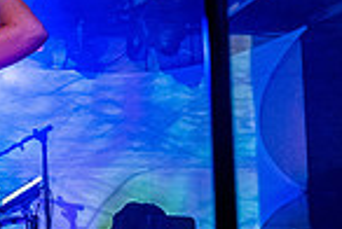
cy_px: 158
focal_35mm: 58
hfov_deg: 25.7
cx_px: -170
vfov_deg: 23.4
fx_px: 552
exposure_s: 1/250
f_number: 2.8
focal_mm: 14
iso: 3200
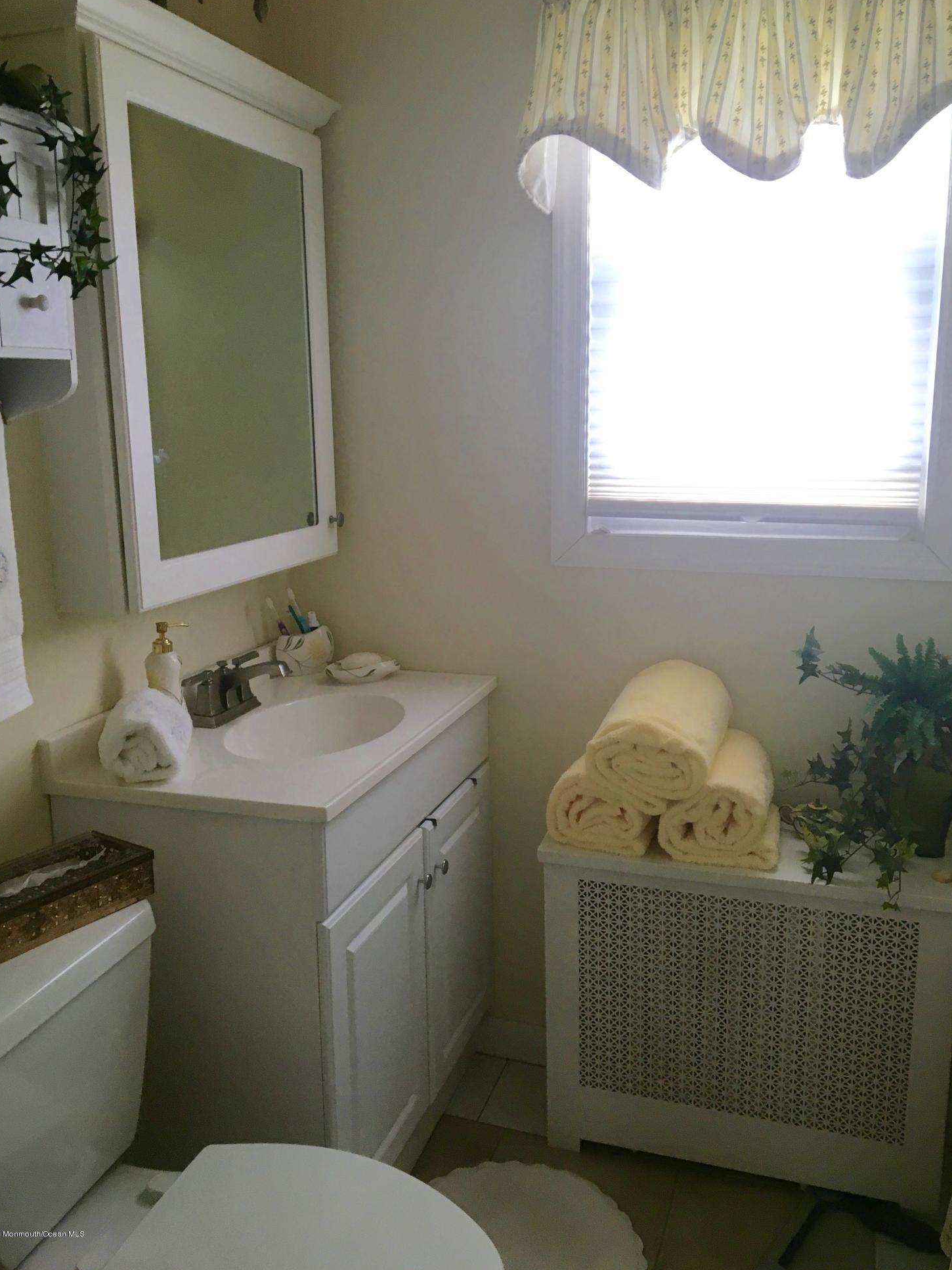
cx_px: 465
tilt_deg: -11.7
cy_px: 618
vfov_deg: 60.0
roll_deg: +1.2
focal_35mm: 30
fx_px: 1100
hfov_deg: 46.8
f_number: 2.2
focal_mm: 4.15
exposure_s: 1/30
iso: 64
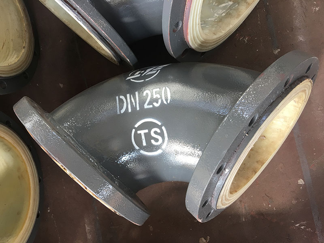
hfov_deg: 61.7
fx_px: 271
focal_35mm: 29
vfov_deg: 48.2
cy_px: 122
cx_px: 162
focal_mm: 4.15
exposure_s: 1/33
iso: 25
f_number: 2.2
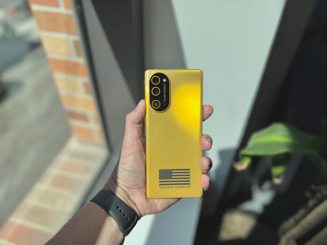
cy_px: 122
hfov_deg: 71.6
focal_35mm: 24
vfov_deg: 56.8
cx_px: 164
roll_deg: -1.3
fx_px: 227
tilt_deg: -42.7
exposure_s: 1/4405
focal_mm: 6.76
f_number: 1.78
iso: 80
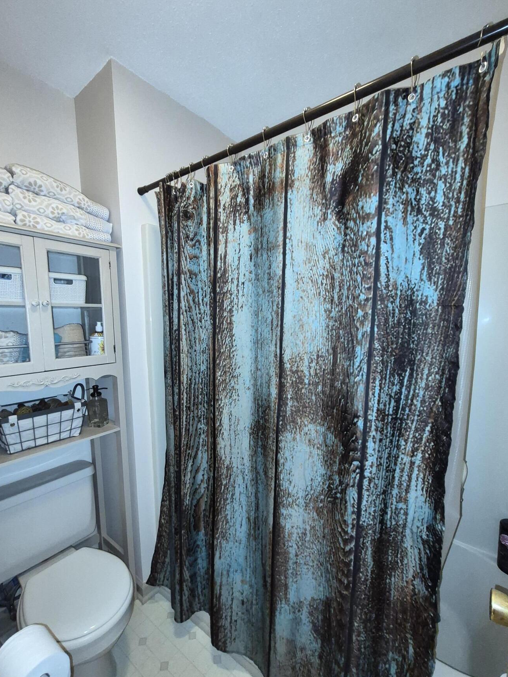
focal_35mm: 15
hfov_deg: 81.7
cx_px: 247
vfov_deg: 98.0
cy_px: 366
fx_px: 293
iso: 400
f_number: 2.2
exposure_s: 1/40
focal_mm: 1.74
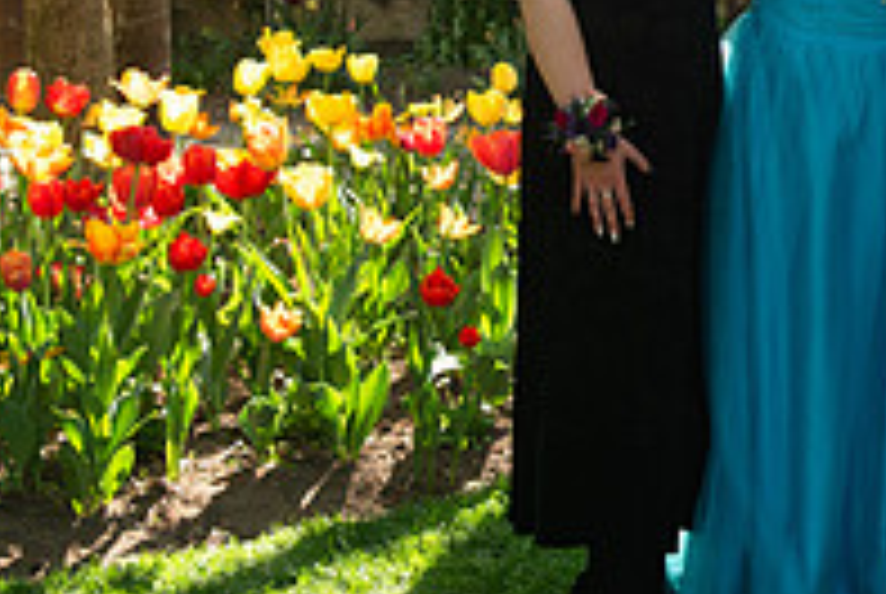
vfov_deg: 9.3
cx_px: 917
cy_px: -47
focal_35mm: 147
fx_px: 3623
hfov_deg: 13.7
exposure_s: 1/160
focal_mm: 50
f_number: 5.6
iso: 250
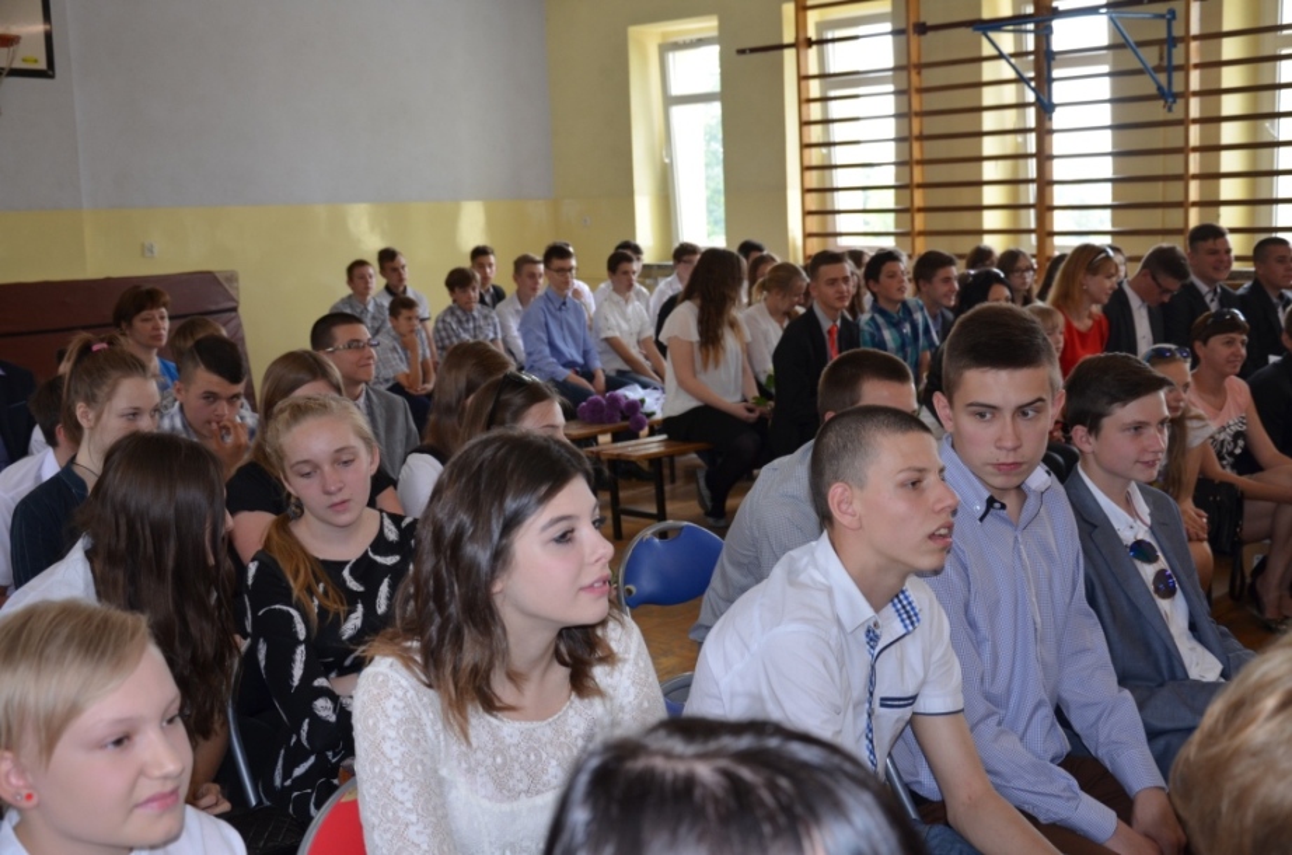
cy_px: 428
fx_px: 1504
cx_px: 646
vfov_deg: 31.7
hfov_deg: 46.5
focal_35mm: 42
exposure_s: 1/125
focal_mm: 28
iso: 400
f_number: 4
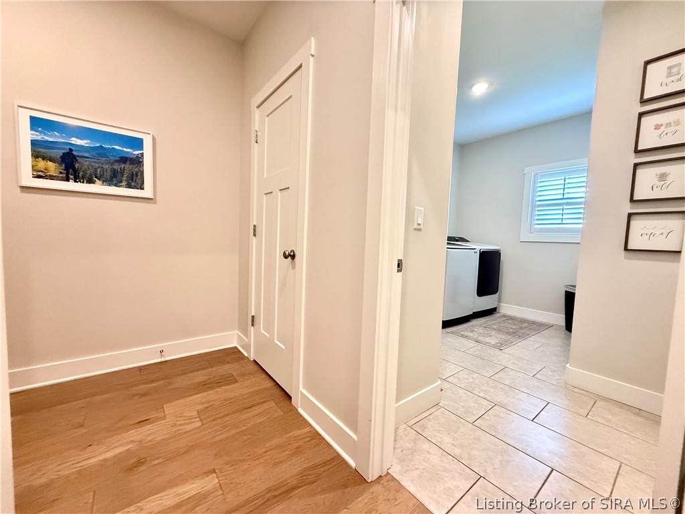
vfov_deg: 85.7
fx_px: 277
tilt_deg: -2.6
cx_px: 342
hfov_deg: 102.1
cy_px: 257
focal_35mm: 14
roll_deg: -2.2
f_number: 2.2
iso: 800
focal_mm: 2.22
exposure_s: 1/60
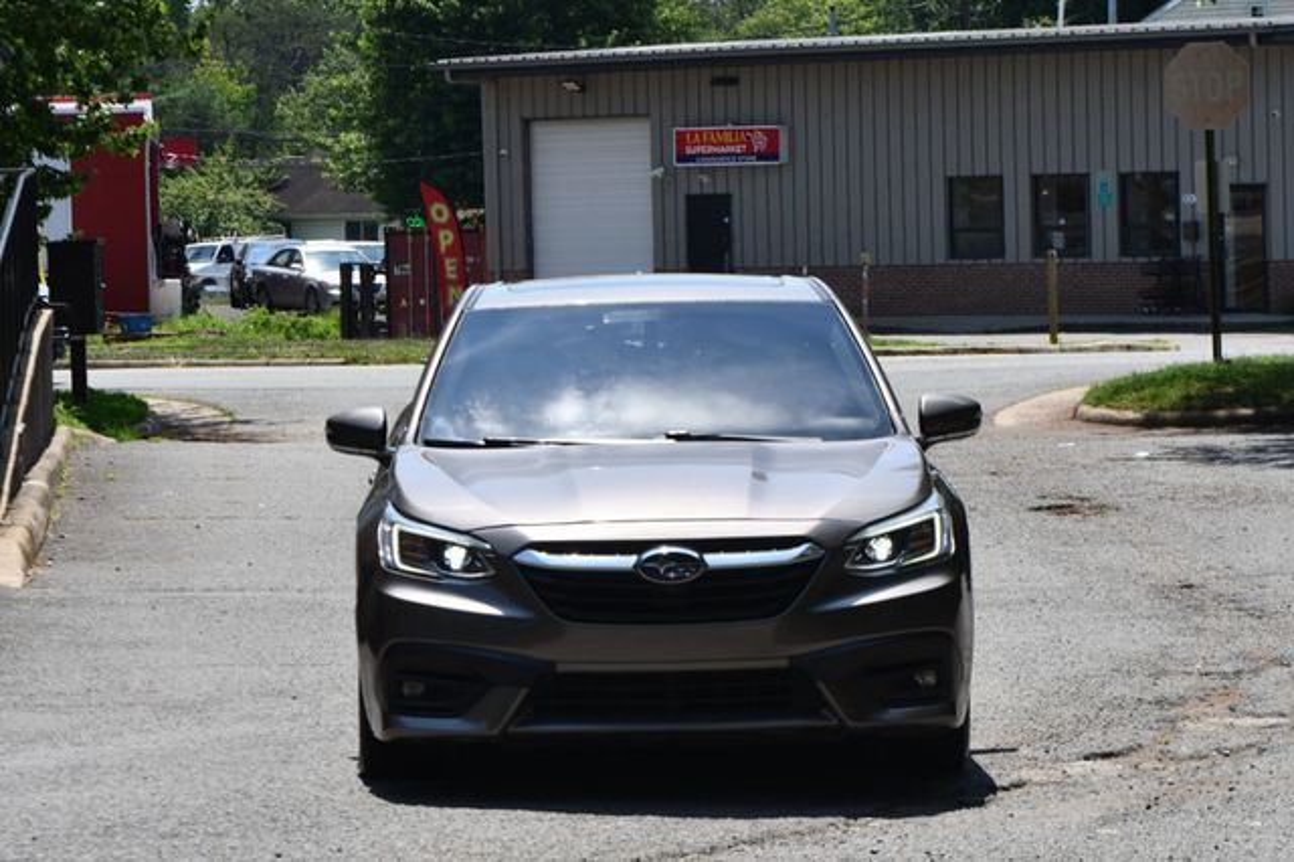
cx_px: 647
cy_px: 431
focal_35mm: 129
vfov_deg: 10.6
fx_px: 4634
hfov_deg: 15.9
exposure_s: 1/320
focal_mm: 86
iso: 100
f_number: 9
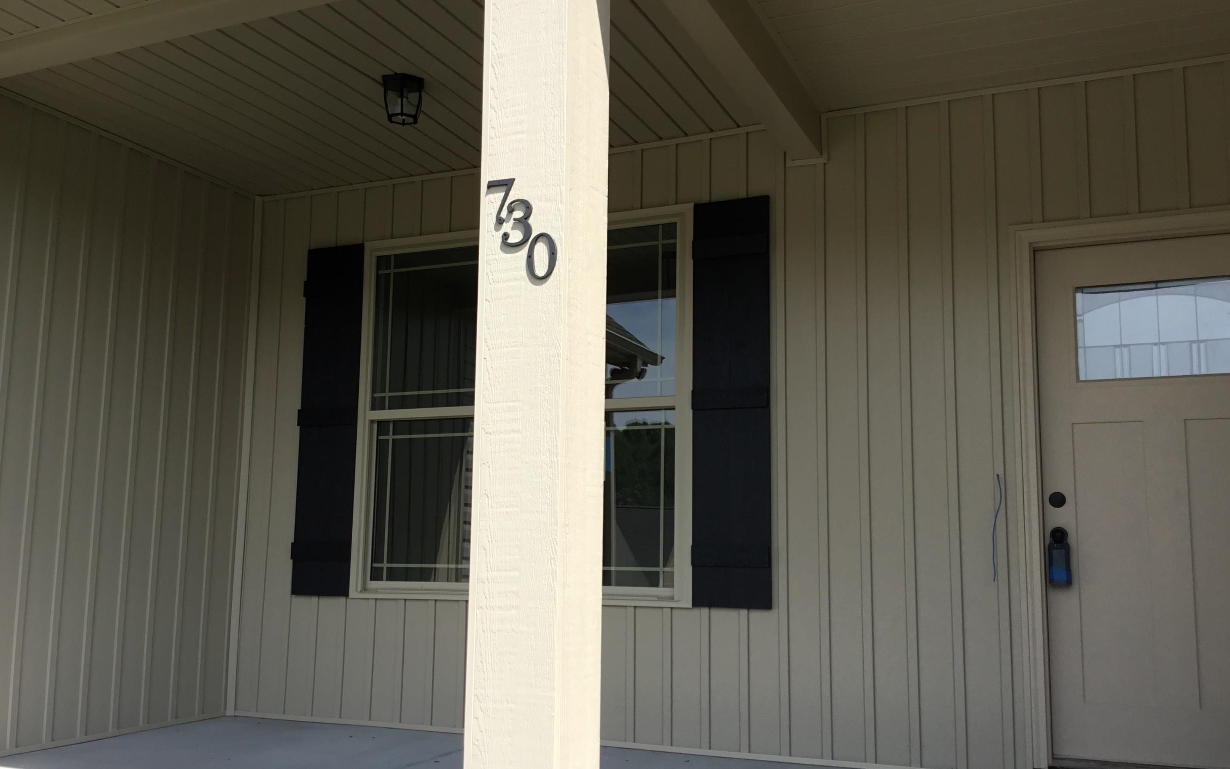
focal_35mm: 33
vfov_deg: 38.3
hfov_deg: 58.1
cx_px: 616
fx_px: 1106
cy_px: 407
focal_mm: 3.3
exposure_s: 1/652
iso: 25
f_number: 2.4
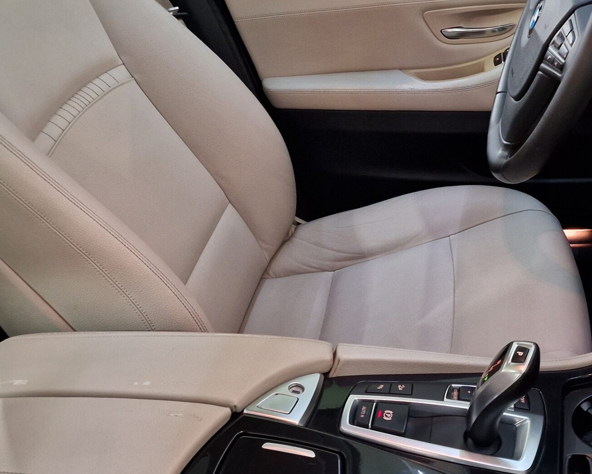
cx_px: 338
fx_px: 771
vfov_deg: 33.9
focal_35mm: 44
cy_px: 161
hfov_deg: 41.9
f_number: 1.8
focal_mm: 6.4
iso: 250
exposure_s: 1/50
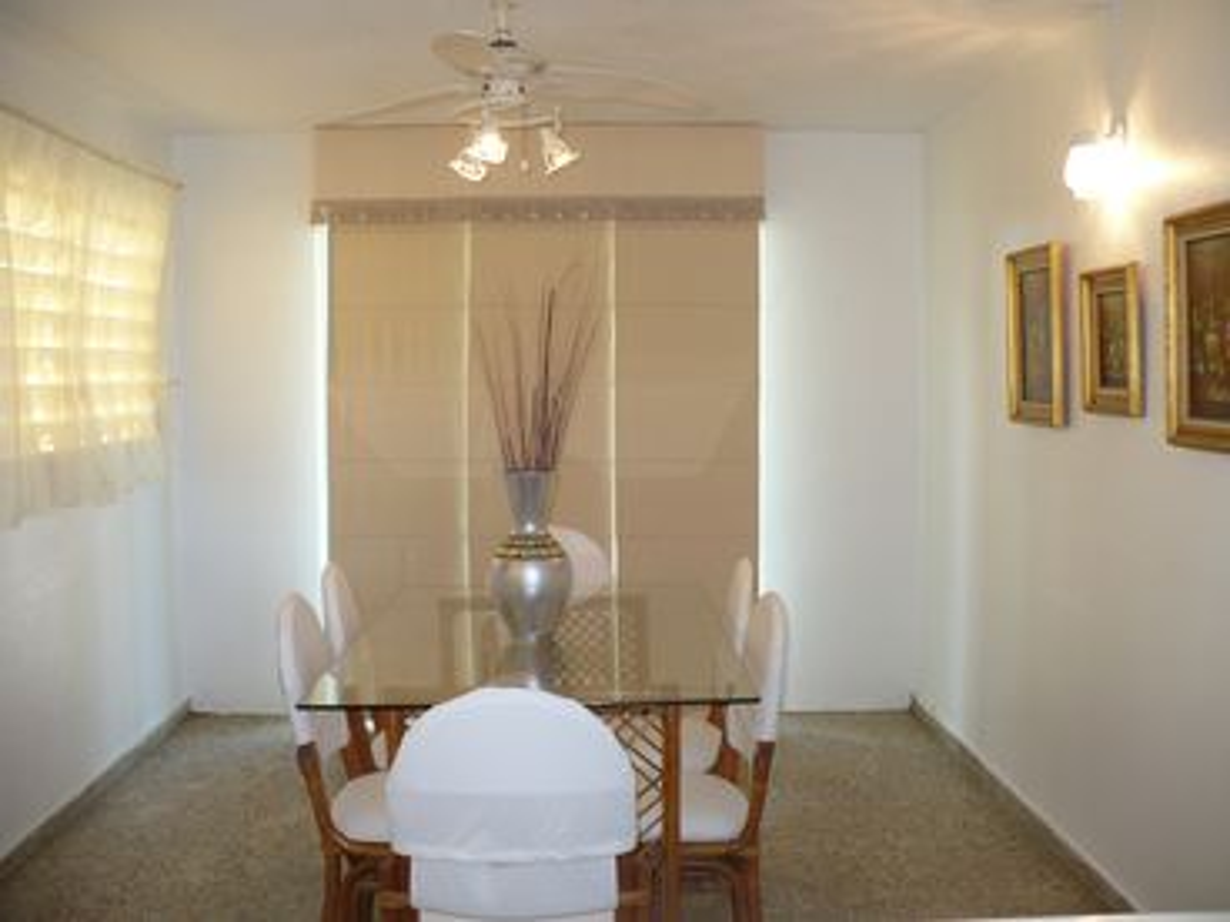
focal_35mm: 37
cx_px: 615
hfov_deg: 50.1
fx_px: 1315
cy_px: 461
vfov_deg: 38.7
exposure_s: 1/50
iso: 100
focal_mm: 6.1
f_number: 2.8
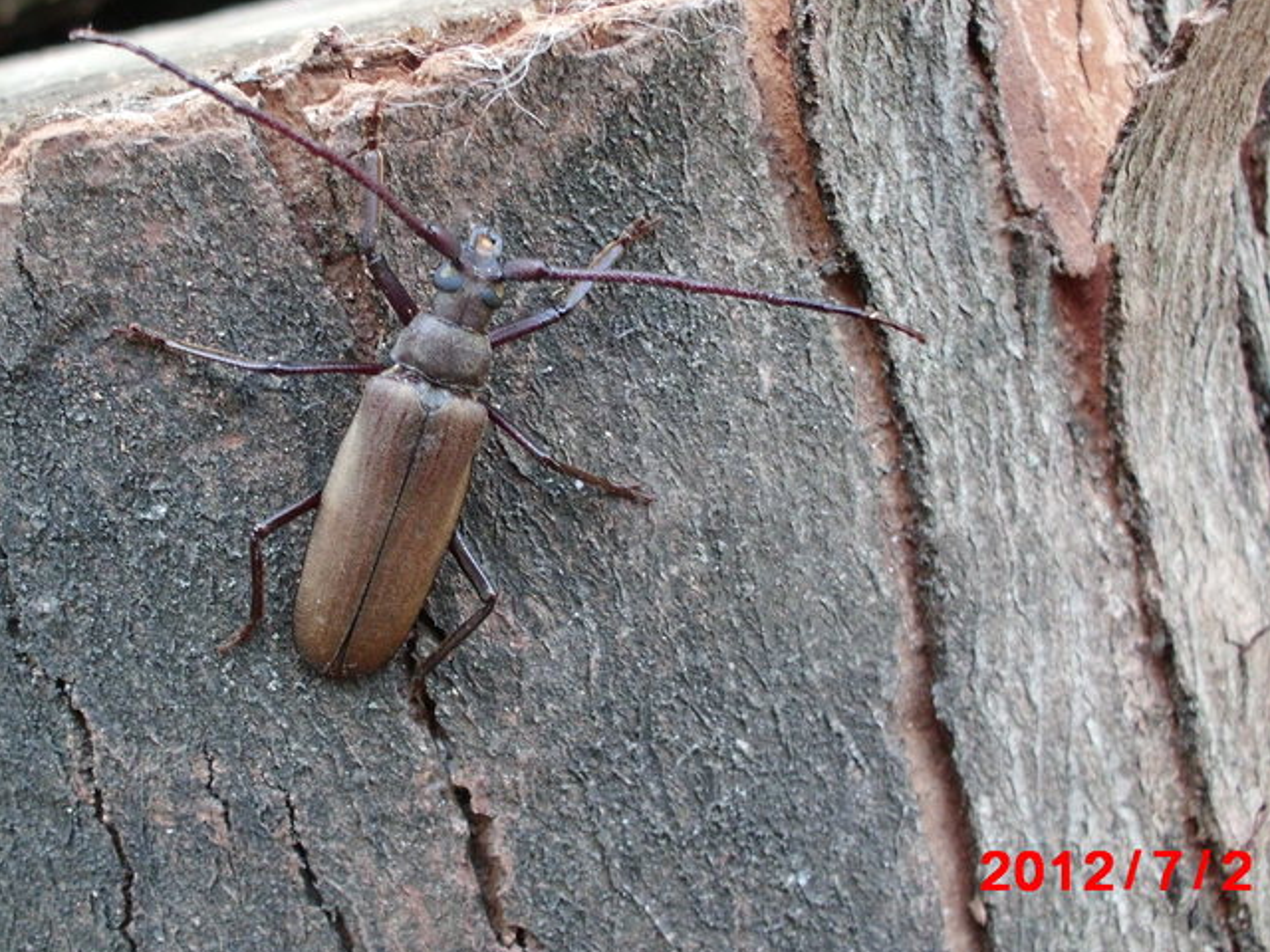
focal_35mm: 48
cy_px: 393
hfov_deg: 39.2
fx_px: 1761
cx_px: 430
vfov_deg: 30.2
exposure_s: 1/80
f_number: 2.9
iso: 200
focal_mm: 6.3
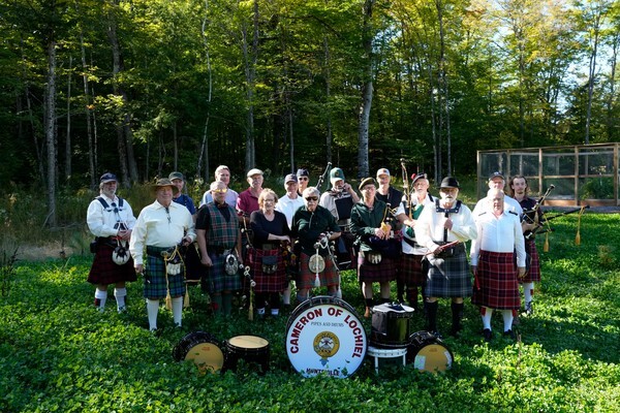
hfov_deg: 55.8
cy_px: 206
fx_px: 586
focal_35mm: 34
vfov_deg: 38.9
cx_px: 310
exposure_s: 1/400
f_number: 7.1
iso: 800
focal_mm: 34
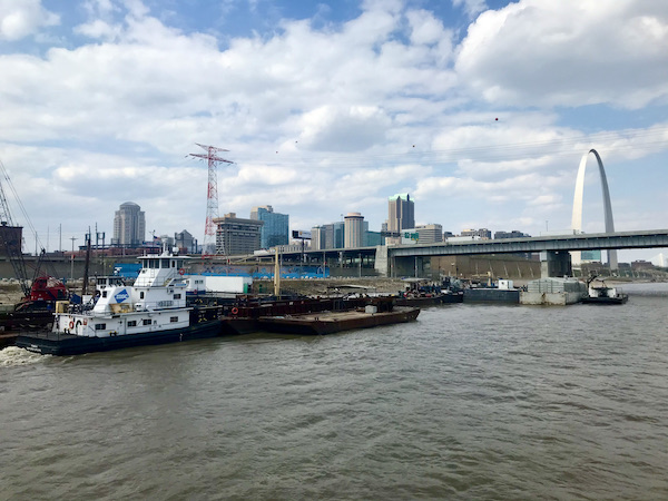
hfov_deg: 63.4
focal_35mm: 28
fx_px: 540
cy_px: 250
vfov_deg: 49.7
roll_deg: +0.0
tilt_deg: +2.4
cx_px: 334
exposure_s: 1/3546
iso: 20
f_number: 1.8
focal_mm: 3.99
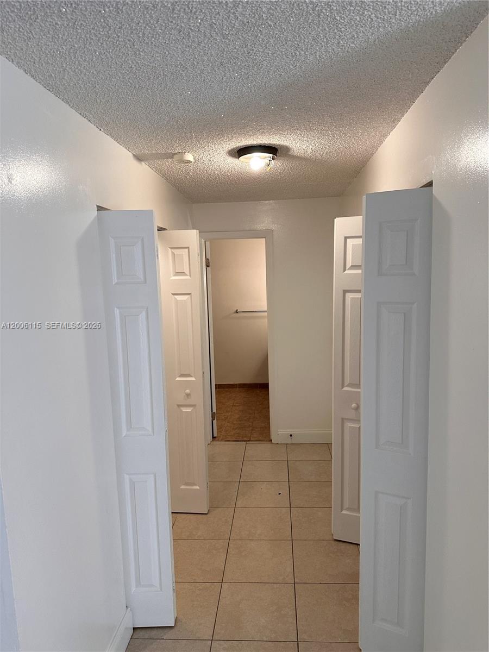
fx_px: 452
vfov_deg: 71.6
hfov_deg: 56.8
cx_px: 244
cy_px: 326
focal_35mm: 24
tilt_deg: -6.0
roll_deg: +1.4
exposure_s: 1/120
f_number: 1.78
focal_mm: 6.86
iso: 160
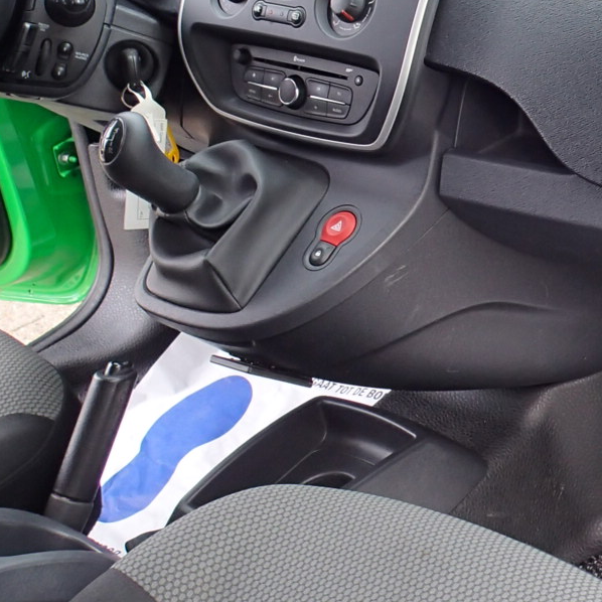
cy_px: 167
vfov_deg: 24.1
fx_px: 1397
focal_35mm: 71
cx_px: 634
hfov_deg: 23.1
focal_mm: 4.5
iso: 100
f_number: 2.8
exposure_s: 1/100
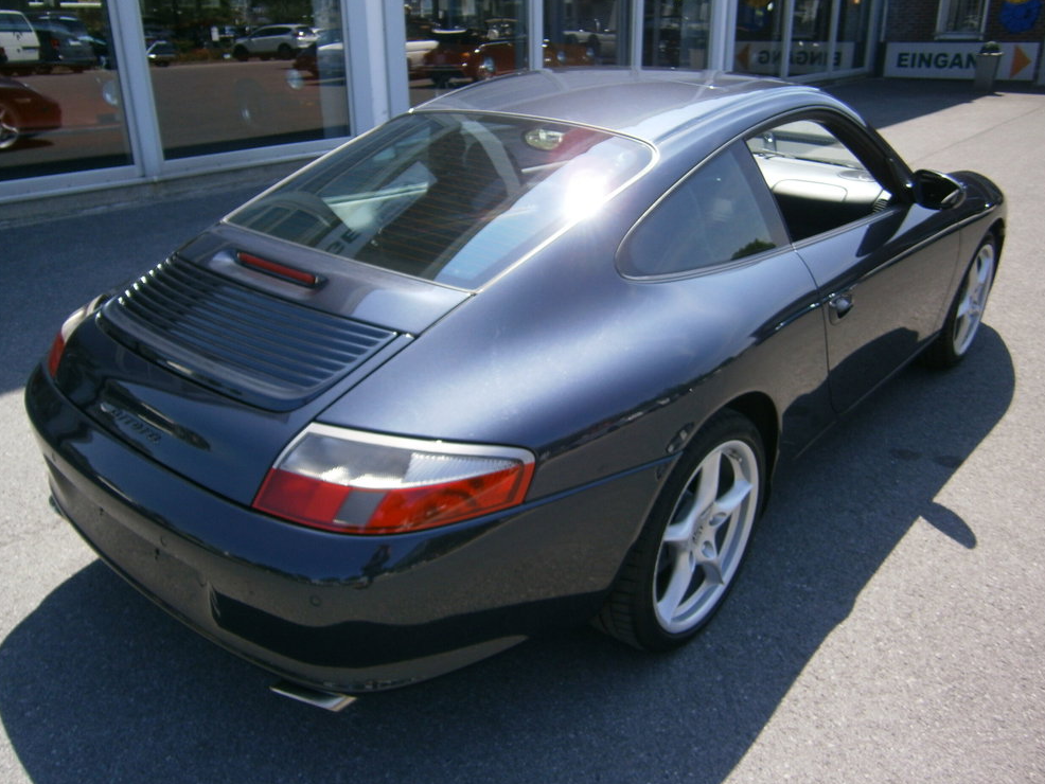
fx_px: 815
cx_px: 535
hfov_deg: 65.3
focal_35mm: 27
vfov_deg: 51.4
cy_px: 396
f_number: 2.8
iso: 80
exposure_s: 1/500
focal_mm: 4.7
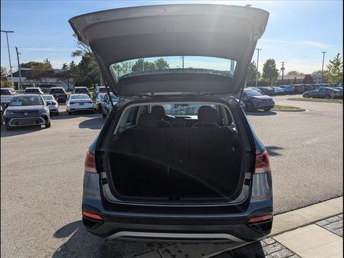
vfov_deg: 56.8
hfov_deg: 71.6
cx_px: 172
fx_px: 239
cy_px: 129
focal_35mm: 24
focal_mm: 6.81
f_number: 1.85
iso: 38
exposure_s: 1/2500
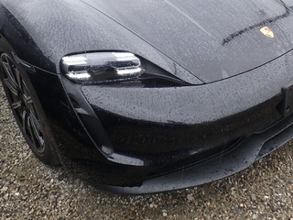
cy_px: 36
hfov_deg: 42.1
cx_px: 147
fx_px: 381
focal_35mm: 45
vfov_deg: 31.1
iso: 125
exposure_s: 1/125
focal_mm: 4.5
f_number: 4.1
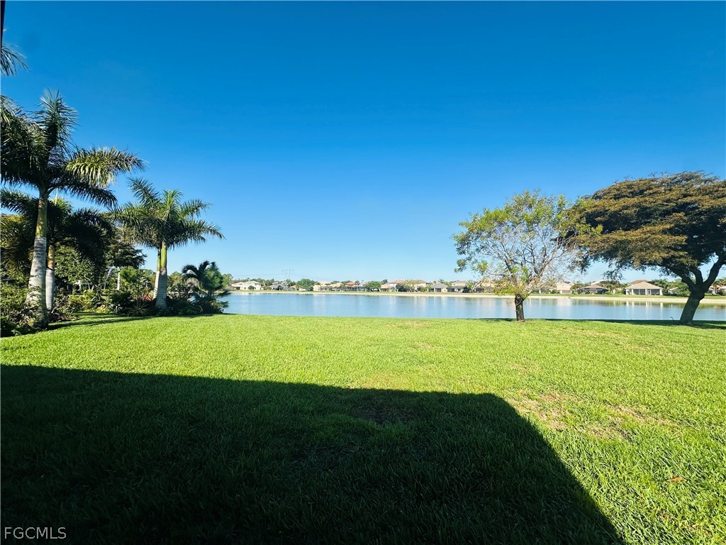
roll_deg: -1.0
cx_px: 363
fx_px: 294
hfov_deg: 102.1
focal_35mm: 14
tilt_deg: +3.4
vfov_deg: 85.7
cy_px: 272
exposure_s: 1/2353
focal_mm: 2.22
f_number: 2.2
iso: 50
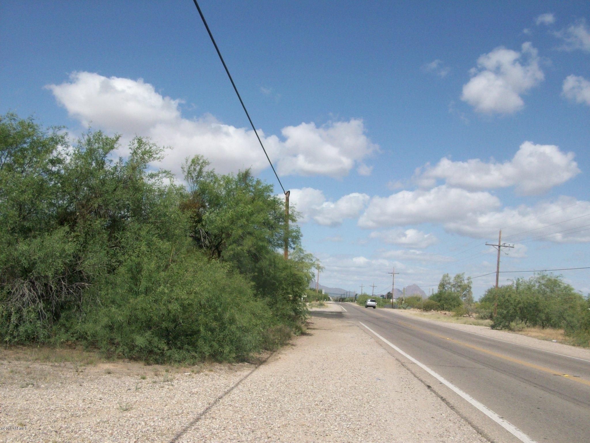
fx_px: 580
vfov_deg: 41.8
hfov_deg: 54.0
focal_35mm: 34
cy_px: 222
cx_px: 295
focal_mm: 5.7
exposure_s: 1/469
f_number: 5.5
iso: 64
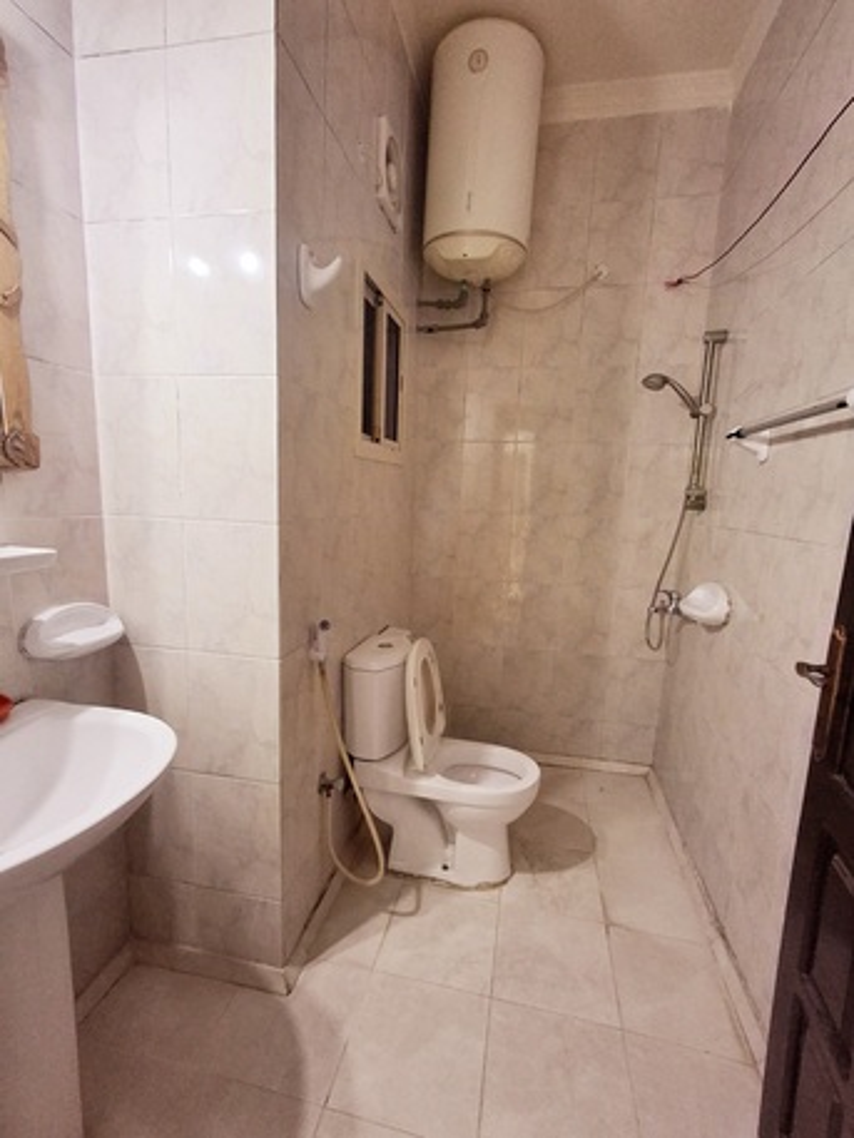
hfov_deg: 78.1
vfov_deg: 94.5
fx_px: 526
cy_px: 569
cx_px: 427
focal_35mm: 16
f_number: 2.2
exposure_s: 1/33
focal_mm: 1.64
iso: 200
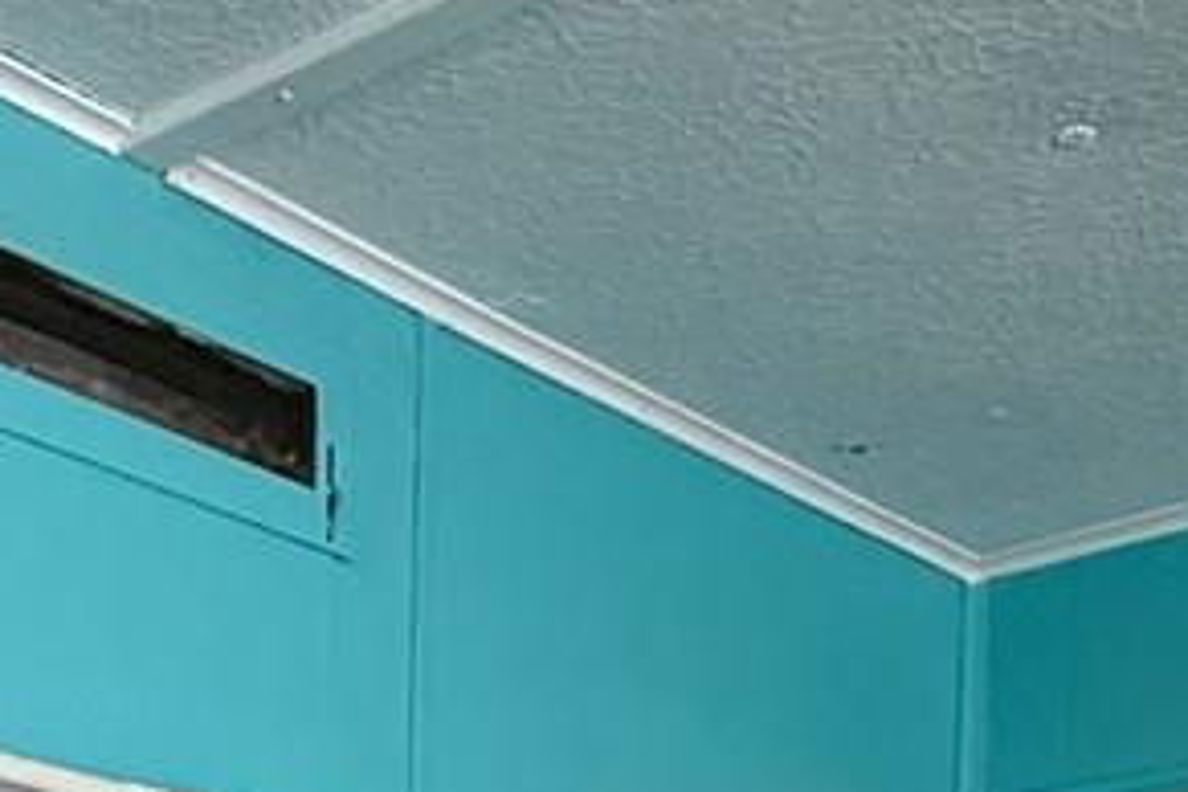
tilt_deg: -2.9
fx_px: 2640
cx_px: 359
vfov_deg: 14.1
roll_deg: +0.0
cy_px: 1637
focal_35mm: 80
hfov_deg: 25.2
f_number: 2.2
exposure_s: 1/60
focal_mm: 2.22
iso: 250
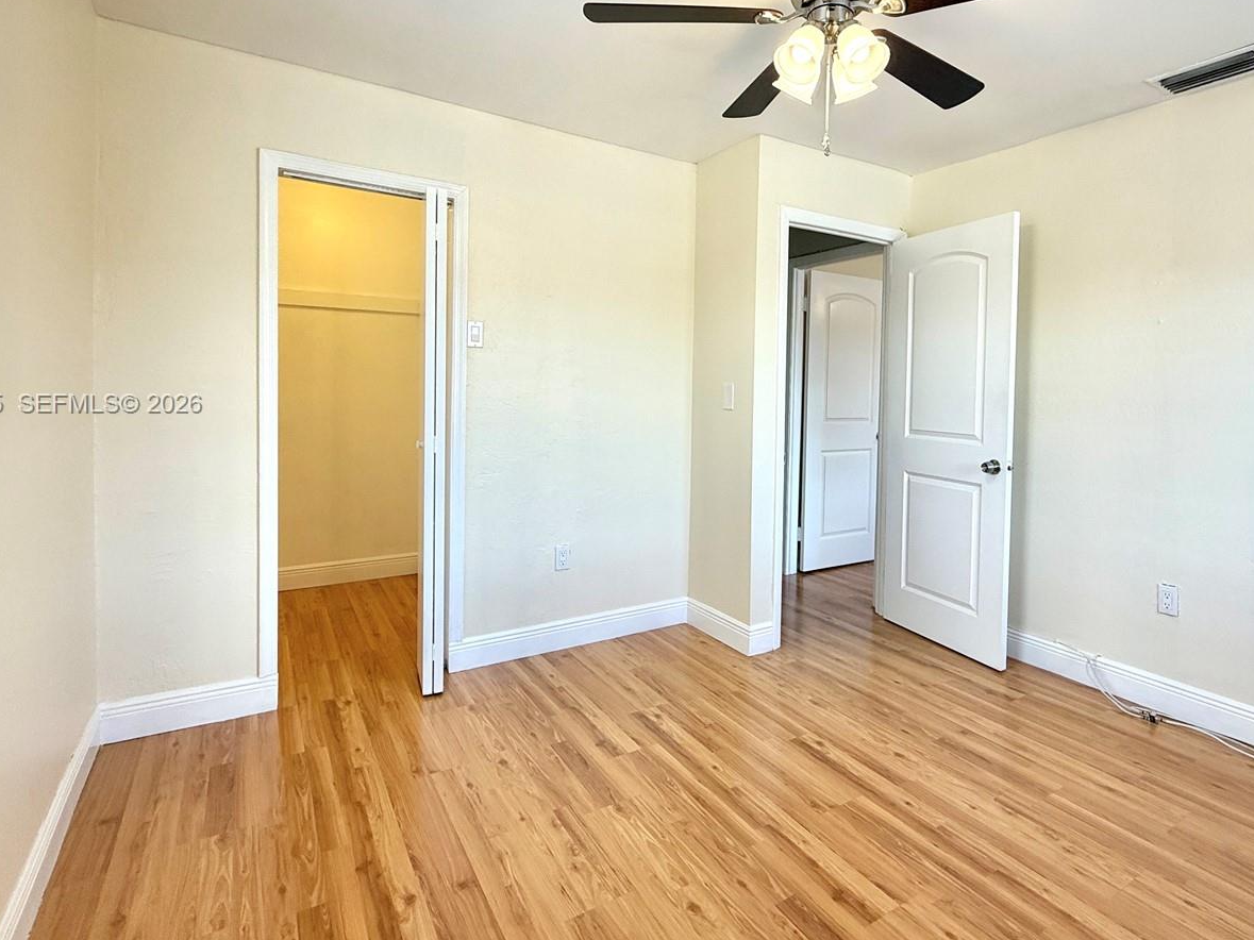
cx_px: 721
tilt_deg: -1.7
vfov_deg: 68.4
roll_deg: -0.4
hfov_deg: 84.1
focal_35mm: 19
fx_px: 688
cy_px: 405
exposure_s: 1/120
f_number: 2.2
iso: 80
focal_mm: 2.22
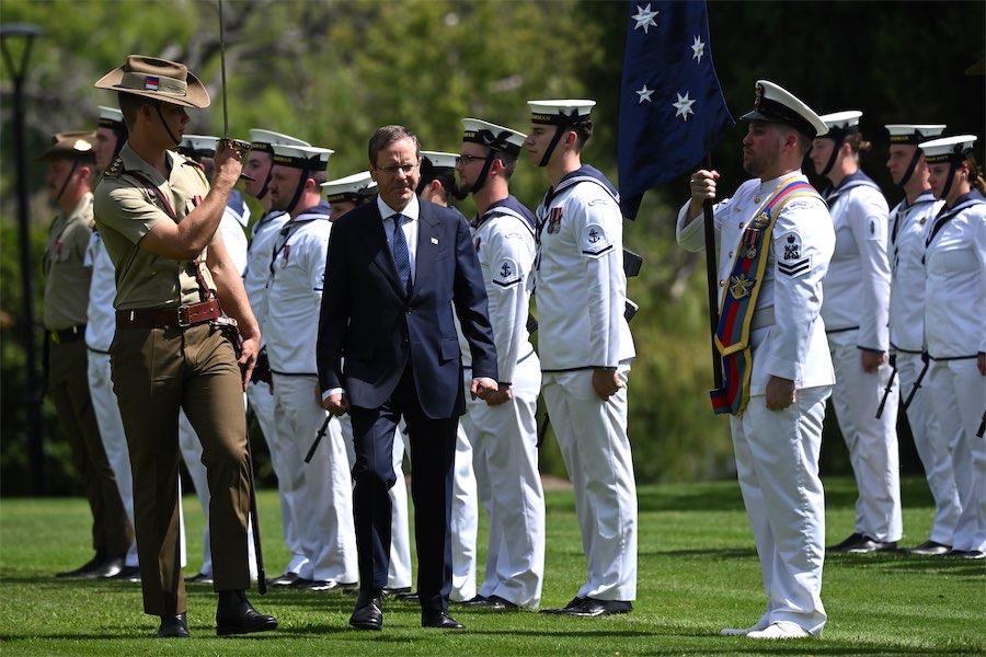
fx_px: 6299
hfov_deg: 9.0
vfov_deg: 6.0
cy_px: 328
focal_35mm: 230
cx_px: 493
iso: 500
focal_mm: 230
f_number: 4
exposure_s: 1/5000
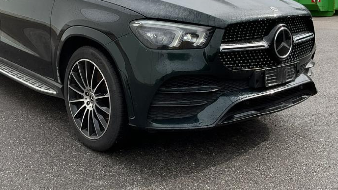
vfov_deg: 25.2
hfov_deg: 43.6
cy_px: 49
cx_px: 146
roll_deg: -1.1
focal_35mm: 47
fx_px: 421
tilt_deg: -8.5
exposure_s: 1/1168
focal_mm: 3
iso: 16
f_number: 1.8
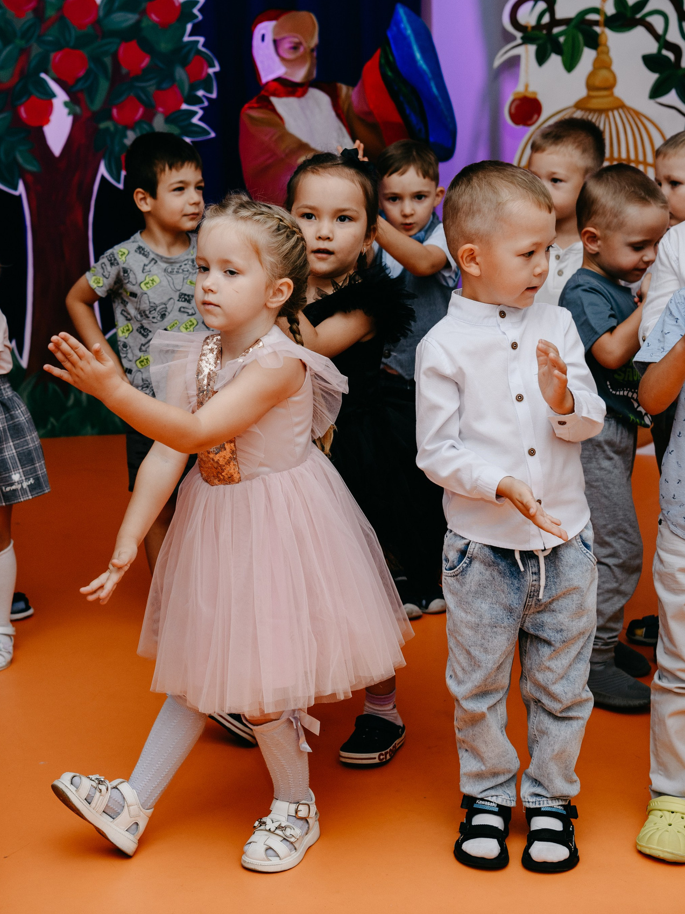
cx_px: 232
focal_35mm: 58
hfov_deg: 25.1
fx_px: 1531
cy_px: 455
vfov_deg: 33.2
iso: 250
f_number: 4
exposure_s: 1/160
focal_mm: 40
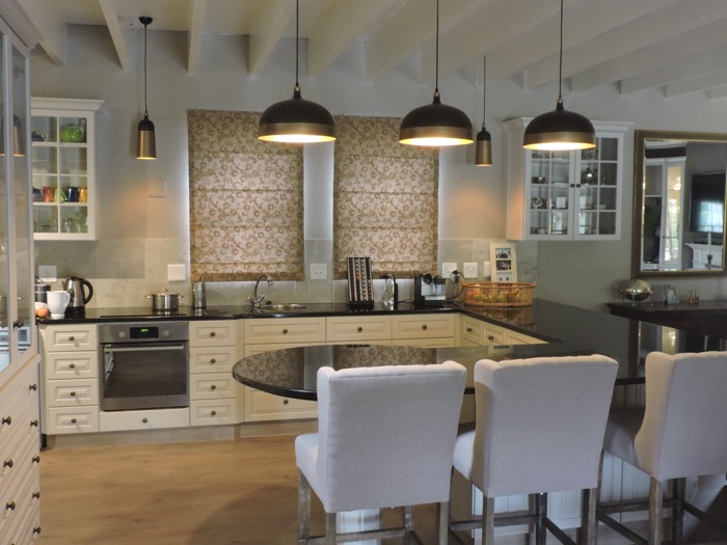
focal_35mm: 35
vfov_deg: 40.7
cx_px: 364
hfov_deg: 52.6
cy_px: 272
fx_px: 735
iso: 400
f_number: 3.3
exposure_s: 1/13
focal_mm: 6.2
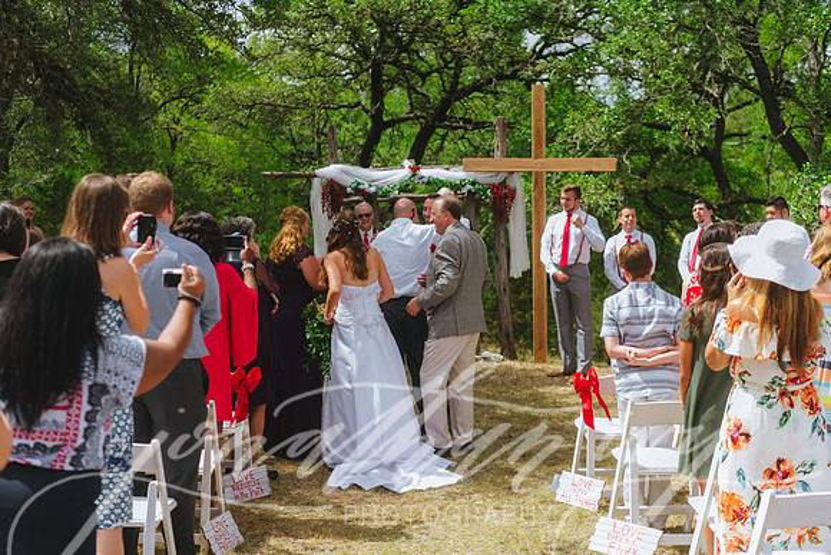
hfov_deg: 39.6
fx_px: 1154
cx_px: 416
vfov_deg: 27.0
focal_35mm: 50
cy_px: 278
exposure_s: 1/400
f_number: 2.8
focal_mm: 50
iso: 31
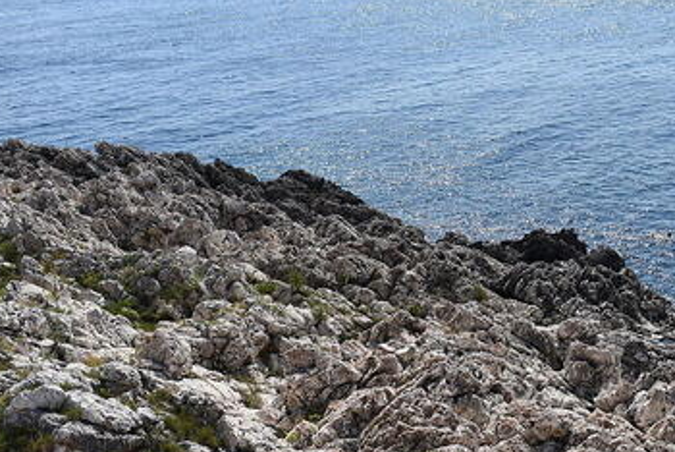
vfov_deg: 22.7
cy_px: 244
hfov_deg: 32.4
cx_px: 548
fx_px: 1126
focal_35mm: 60
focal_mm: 35
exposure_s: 1/4000
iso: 125
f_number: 3.3
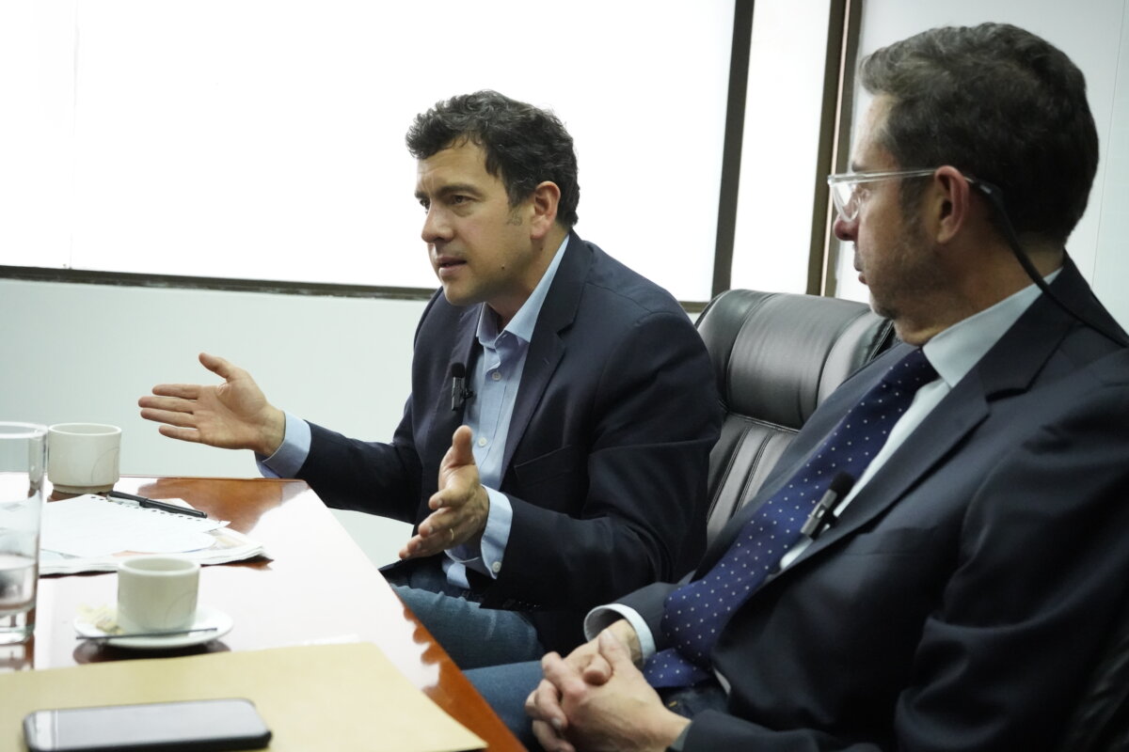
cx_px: 564
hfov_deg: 43.6
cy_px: 376
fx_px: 1411
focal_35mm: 45
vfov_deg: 29.9
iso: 20000
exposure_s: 1/1000
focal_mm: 45
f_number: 5.6
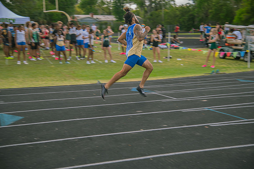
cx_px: 127
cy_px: 84
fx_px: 388
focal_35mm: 55
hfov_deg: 36.3
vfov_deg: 24.6
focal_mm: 55
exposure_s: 1/200
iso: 200
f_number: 4
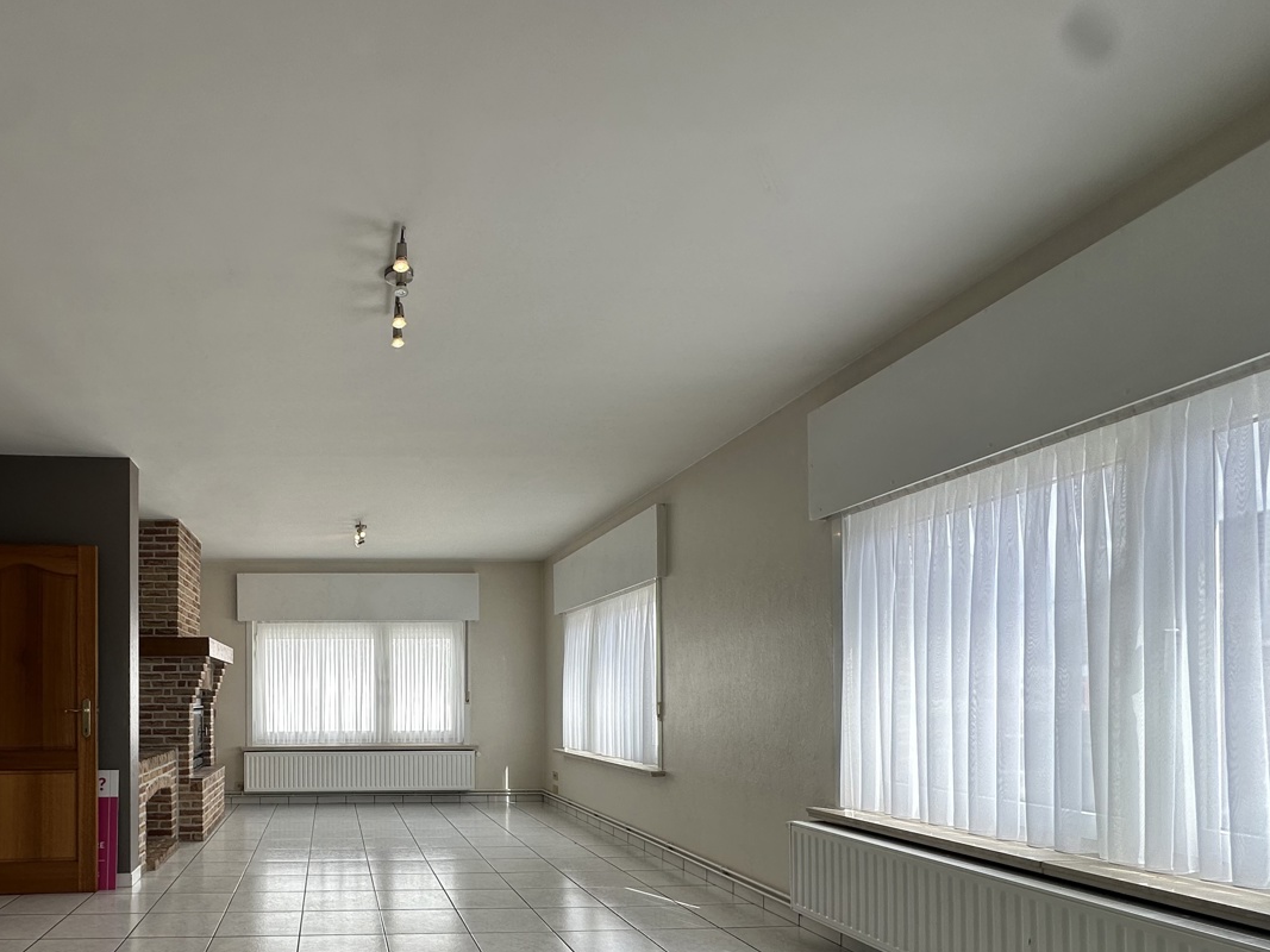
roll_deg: +0.3
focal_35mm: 21
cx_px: 357
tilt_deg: -0.1
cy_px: 693
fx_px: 770
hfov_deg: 74.7
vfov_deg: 60.6
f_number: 2.2
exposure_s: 1/230
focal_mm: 2.22
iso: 40
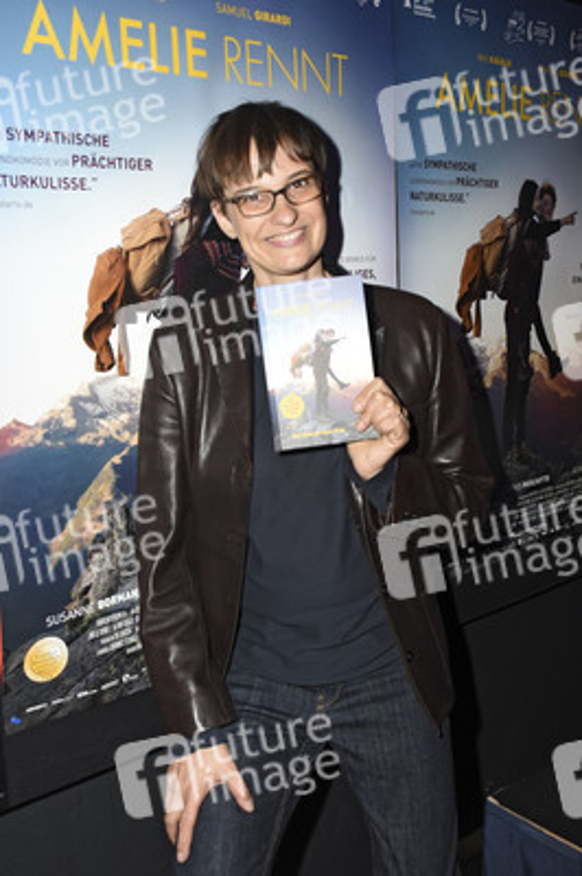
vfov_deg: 55.1
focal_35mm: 34
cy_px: 438
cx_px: 291
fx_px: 838
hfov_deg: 38.3
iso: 640
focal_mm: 23
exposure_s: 1/160
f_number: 6.3
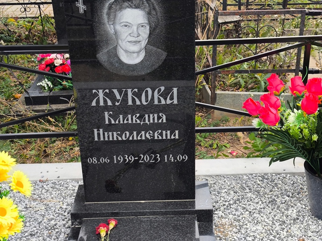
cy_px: 120
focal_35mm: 50
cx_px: 161
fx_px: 465
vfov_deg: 29.1
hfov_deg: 38.2
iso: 50
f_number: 1.7
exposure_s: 1/123
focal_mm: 4.71
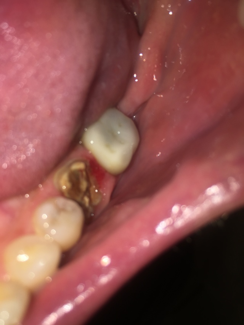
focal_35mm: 29
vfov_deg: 61.7
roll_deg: -39.5
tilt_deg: -13.0
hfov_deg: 48.2
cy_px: 162
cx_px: 122
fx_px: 272
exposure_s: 1/615
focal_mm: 4.15
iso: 25
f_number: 2.2
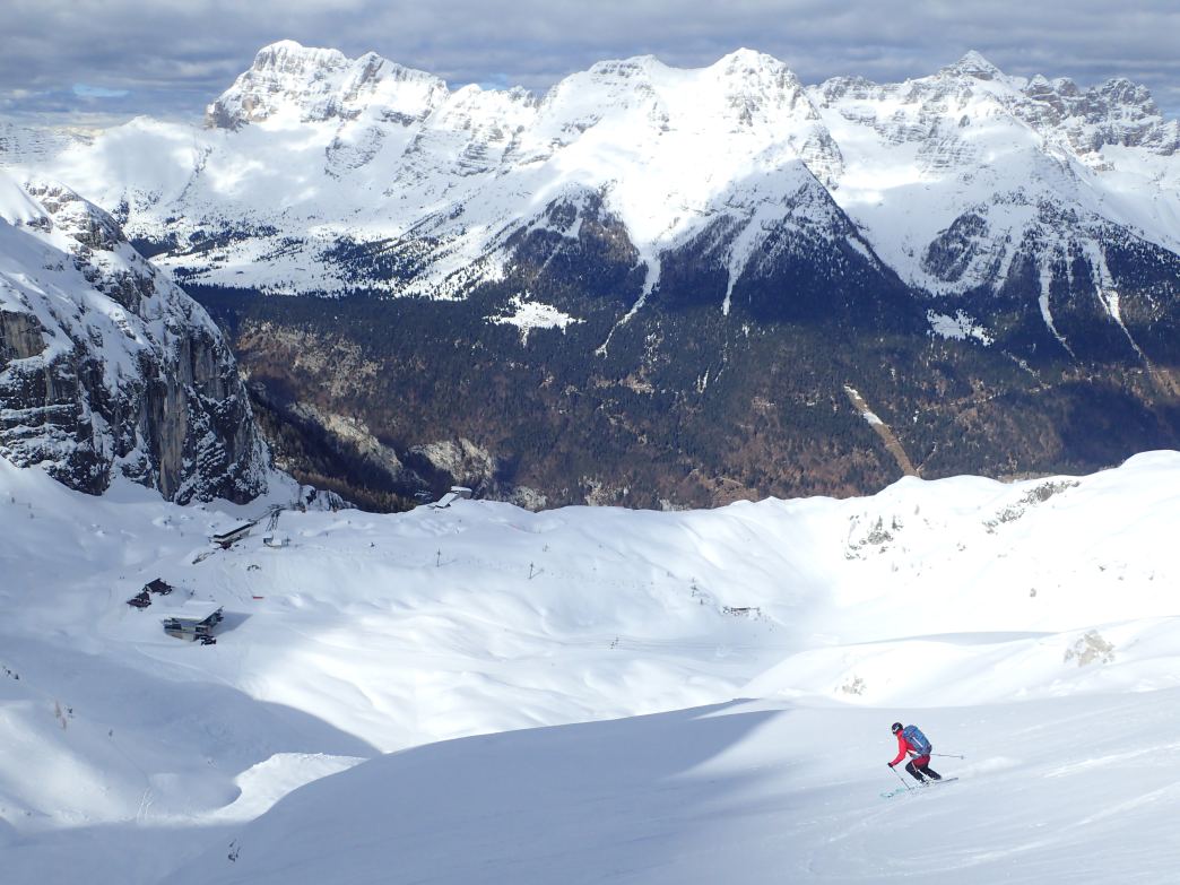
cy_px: 442
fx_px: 1091
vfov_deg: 44.2
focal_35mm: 32
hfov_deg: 56.8
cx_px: 590
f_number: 9
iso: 200
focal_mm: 5.87
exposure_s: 1/500
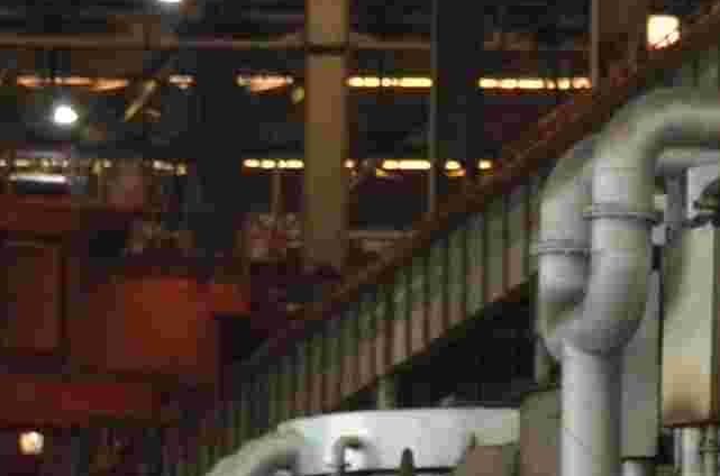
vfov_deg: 4.5
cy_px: 518
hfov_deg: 6.7
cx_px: 1455
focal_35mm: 300
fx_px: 5985
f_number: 3.8
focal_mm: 26
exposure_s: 1/60
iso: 800
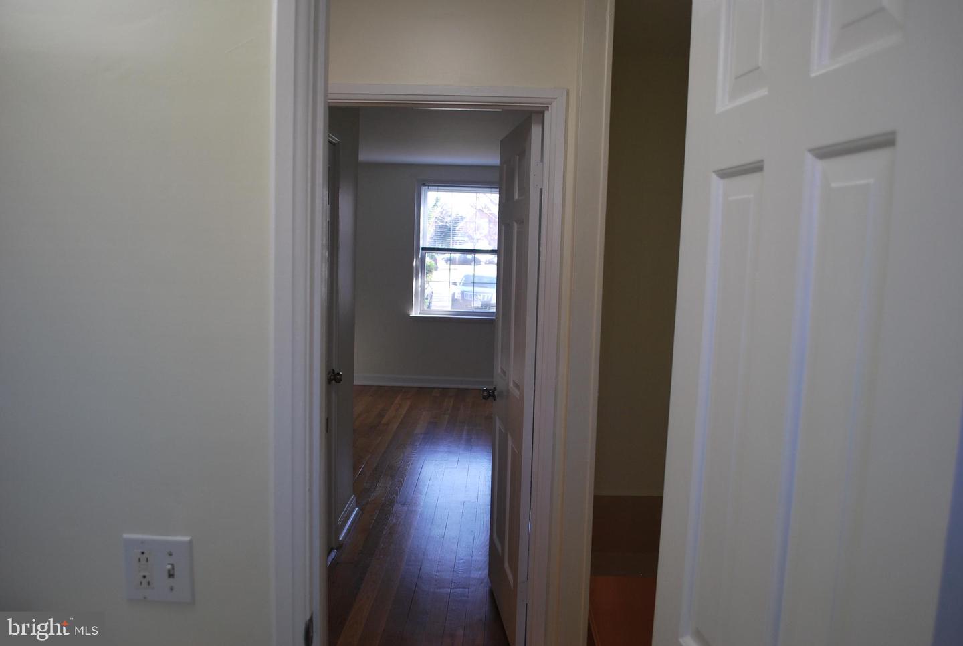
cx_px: 482
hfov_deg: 67.3
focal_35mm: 27
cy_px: 323
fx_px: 724
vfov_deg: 48.1
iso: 200
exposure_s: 1/60
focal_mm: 18
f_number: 4
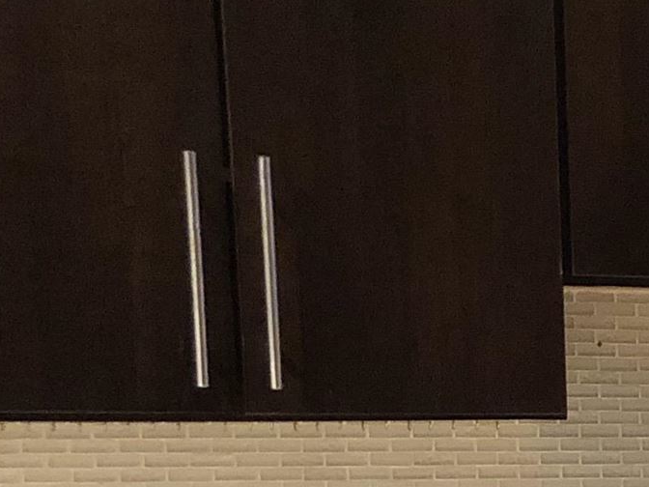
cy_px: 765
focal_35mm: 128
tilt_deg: -8.6
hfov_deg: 13.1
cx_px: 1350
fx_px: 2400
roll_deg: +0.5
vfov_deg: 11.1
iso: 125
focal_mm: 3.99
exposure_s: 1/4
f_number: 1.8
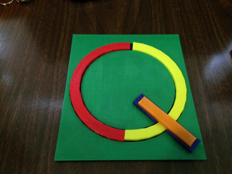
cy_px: 87
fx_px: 194
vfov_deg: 48.2
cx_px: 116
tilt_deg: -60.4
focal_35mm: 29
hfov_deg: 61.7
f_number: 2.2
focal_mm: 4.15
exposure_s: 1/15
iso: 500
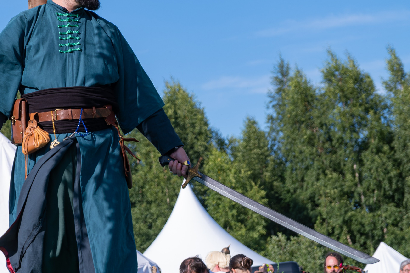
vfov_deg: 9.4
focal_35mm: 146
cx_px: 69
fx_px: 1663
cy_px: 91
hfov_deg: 14.0
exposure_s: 1/1250
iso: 160
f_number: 4
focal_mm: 55
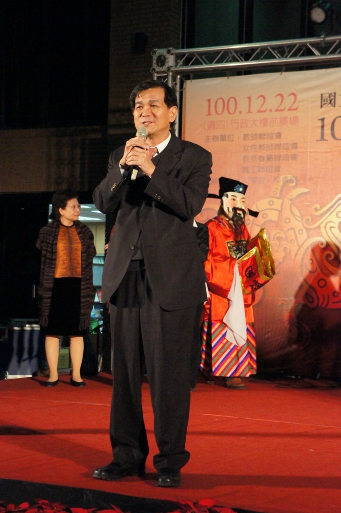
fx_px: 1174
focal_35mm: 82
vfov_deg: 24.6
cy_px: 256
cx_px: 170
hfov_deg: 16.5
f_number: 7.1
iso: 6400
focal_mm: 55
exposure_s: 1/160
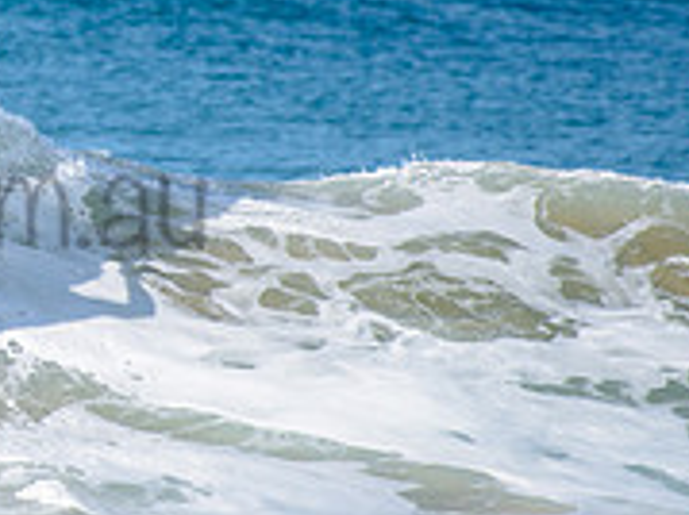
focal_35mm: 1562
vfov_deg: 1.0
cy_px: 159
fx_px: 31069
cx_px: -200
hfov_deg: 1.3
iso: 160
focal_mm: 500
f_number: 5.6
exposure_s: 1/2000
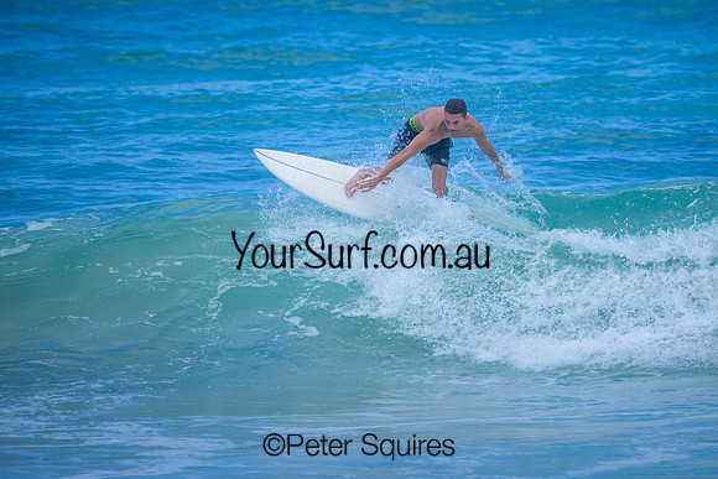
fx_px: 21924
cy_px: 175
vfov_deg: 1.3
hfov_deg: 1.9
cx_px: 455
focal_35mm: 1099
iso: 640
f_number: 6.3
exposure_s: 1/3200
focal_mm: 800
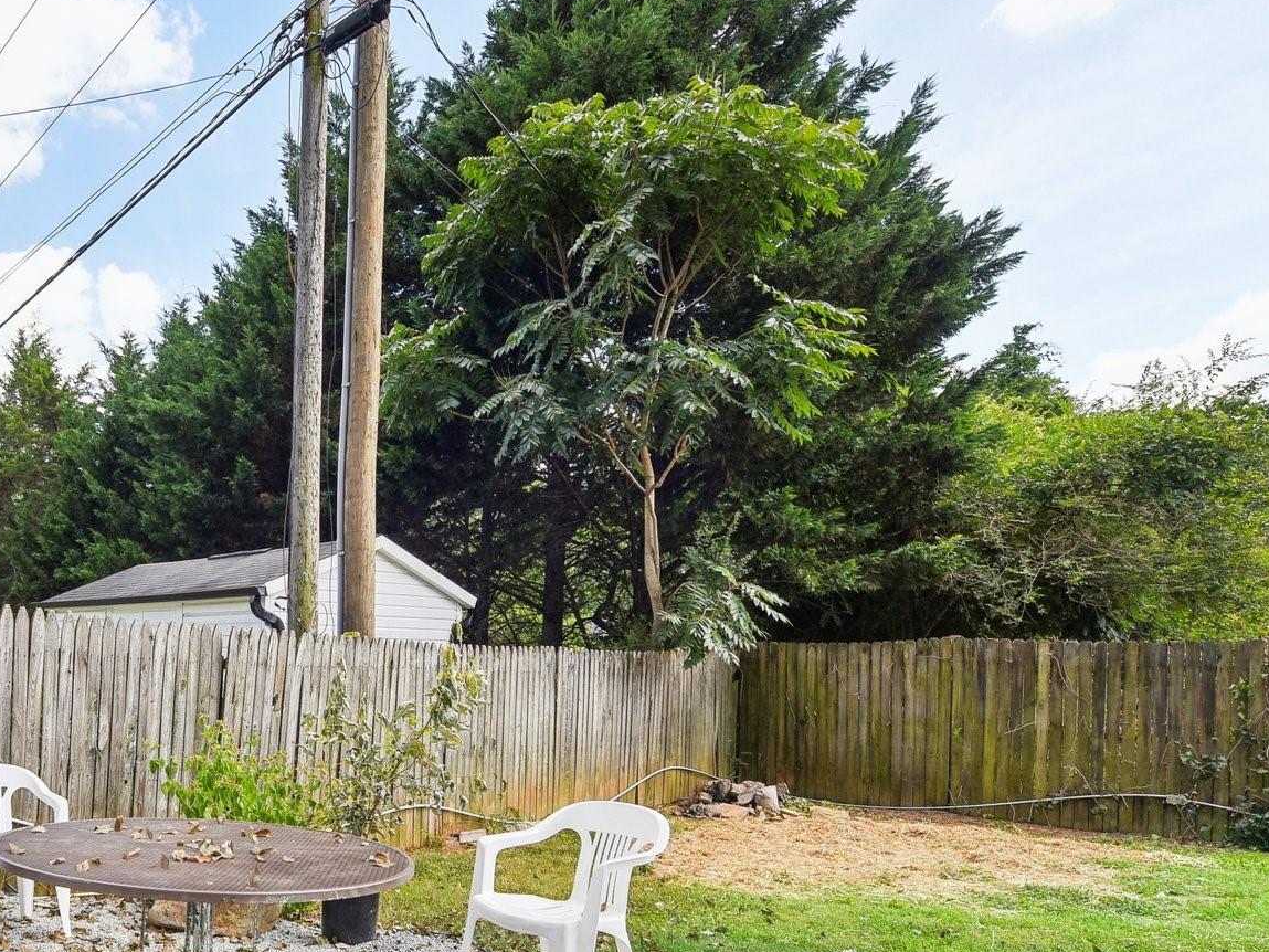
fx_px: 880
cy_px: 650
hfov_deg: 64.0
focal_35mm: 24
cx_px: 220
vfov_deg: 55.4
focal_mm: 14
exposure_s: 1/200
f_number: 8
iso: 200
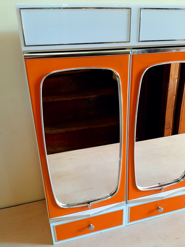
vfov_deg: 65.3
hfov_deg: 51.4
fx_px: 192
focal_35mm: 27
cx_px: 93
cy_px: 127
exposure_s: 1/33
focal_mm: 3.93
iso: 125
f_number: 1.7
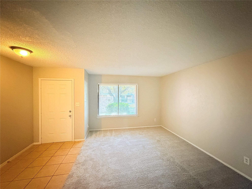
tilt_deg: -0.4
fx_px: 102
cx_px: 126
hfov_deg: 102.1
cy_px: 94
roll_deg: +0.0
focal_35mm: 14
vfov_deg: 85.7
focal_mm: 2.22
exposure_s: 1/40
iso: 1000
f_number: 2.2
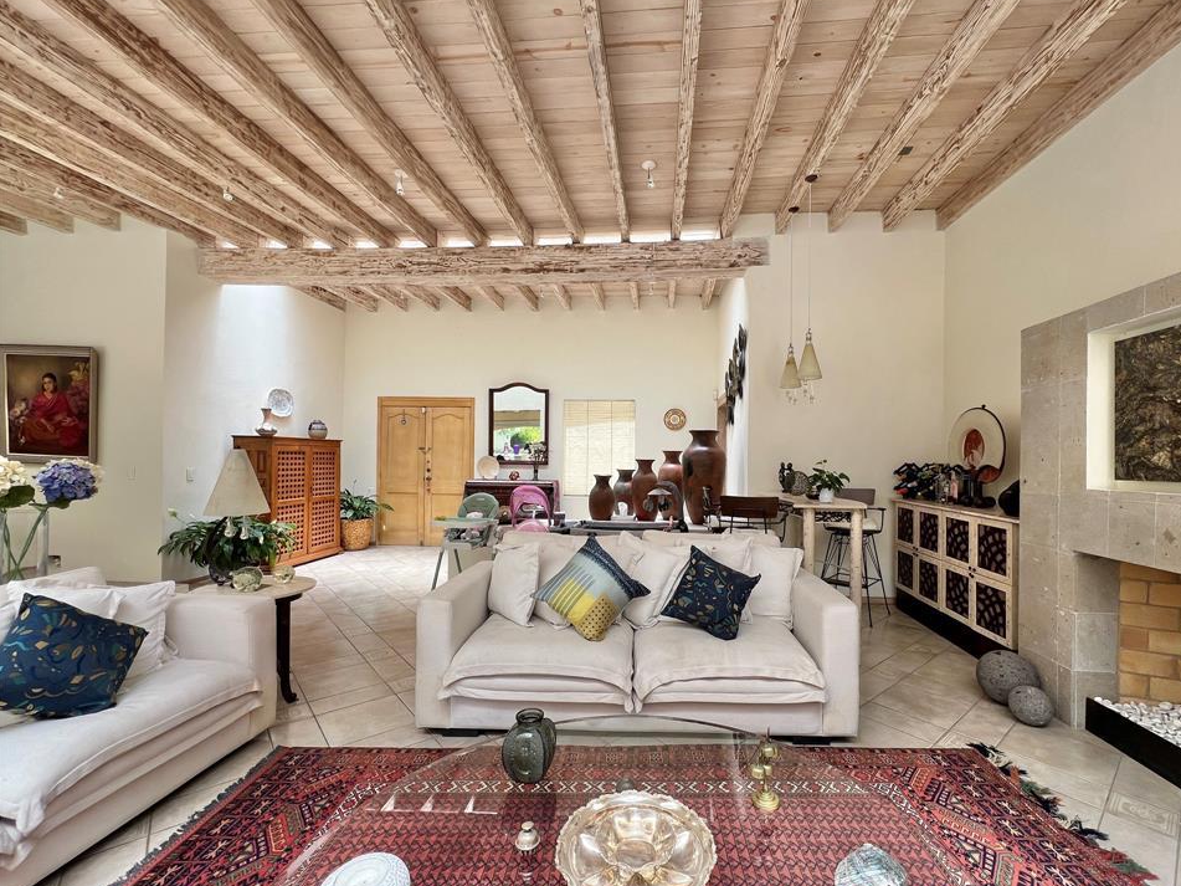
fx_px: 478
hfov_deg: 101.9
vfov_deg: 85.6
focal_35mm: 14
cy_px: 466
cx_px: 633
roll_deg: -1.0
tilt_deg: -0.4
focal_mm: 1.57
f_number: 1.8
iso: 32
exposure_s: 1/99
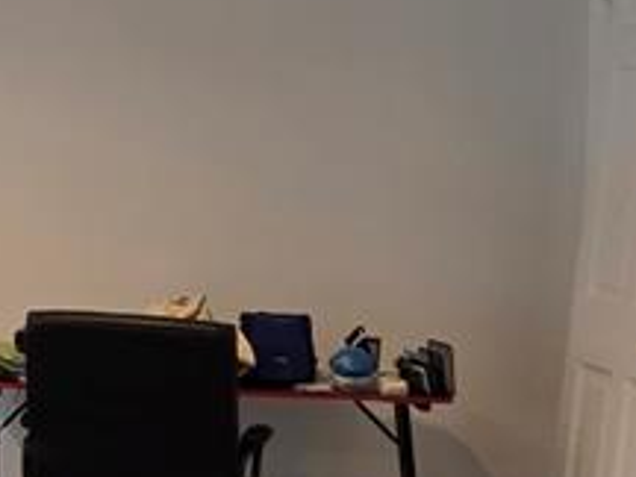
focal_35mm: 109
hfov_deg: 14.5
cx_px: -683
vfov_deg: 13.6
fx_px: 2003
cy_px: 188
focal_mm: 6.3
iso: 125
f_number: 1.7
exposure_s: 1/120
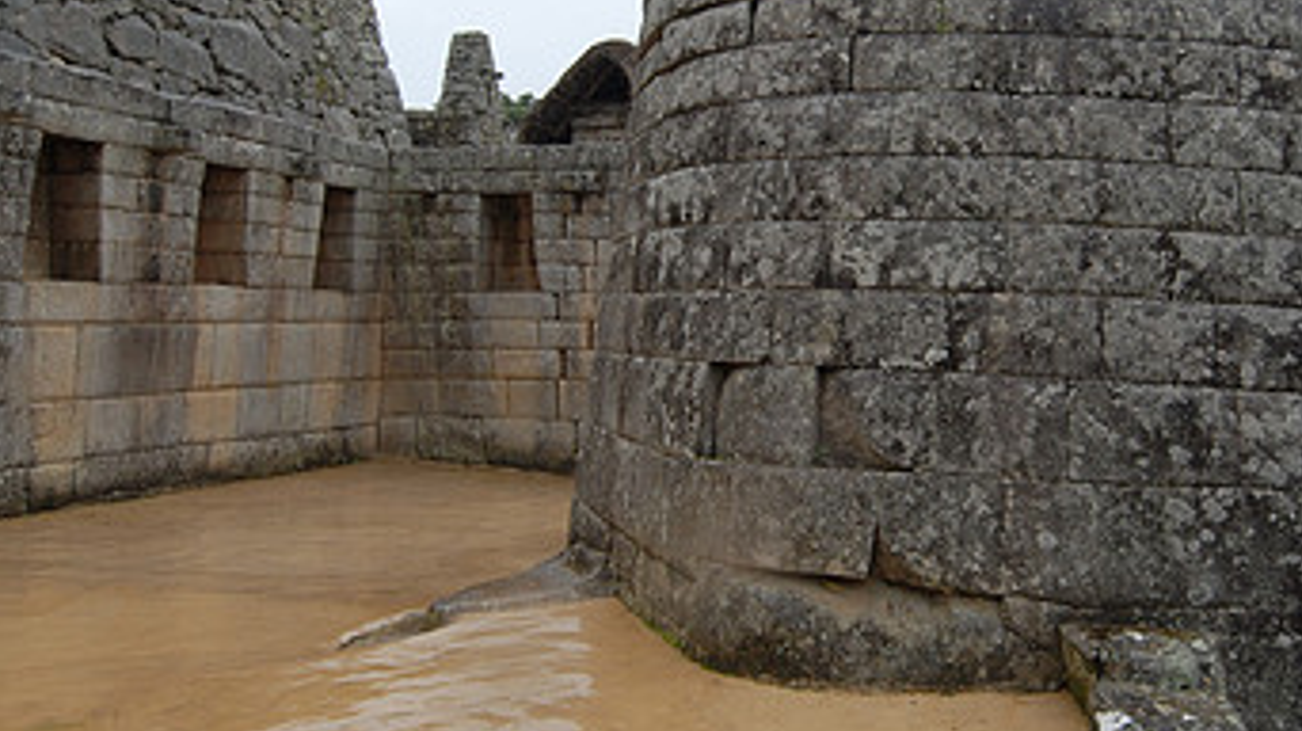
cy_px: 320
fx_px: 1104
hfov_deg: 60.2
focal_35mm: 32
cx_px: 822
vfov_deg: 36.6
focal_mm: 12
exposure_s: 1/100
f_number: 5
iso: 100
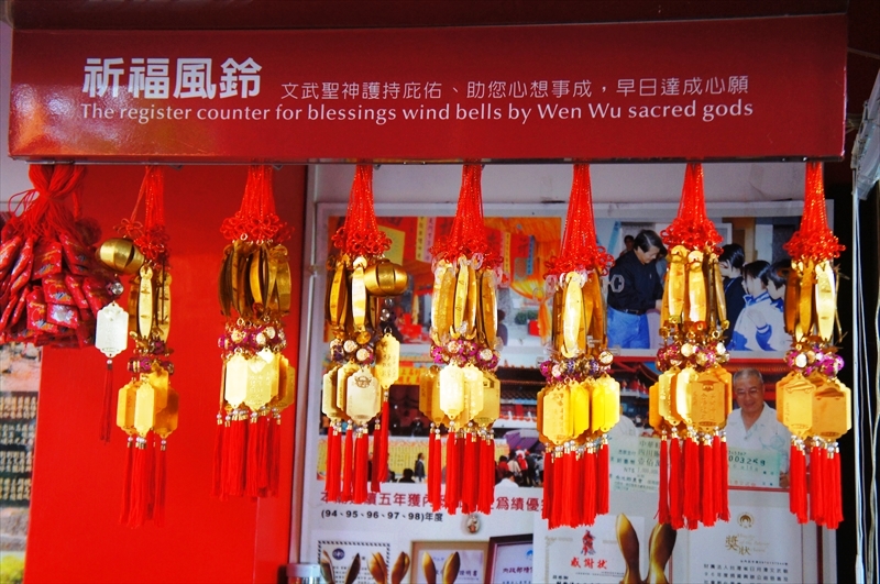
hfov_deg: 31.9
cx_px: 440
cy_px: 292
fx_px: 1538
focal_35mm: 63
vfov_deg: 21.5
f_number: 4.5
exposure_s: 1/160
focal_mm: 42
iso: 1250
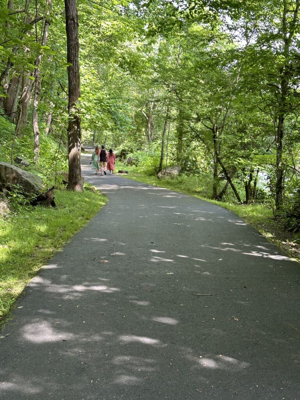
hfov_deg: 30.3
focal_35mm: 48
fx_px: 555
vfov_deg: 39.7
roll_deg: -2.3
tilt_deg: -6.0
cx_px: 150
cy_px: 200
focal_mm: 6.86
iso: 80
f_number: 1.78
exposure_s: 1/121
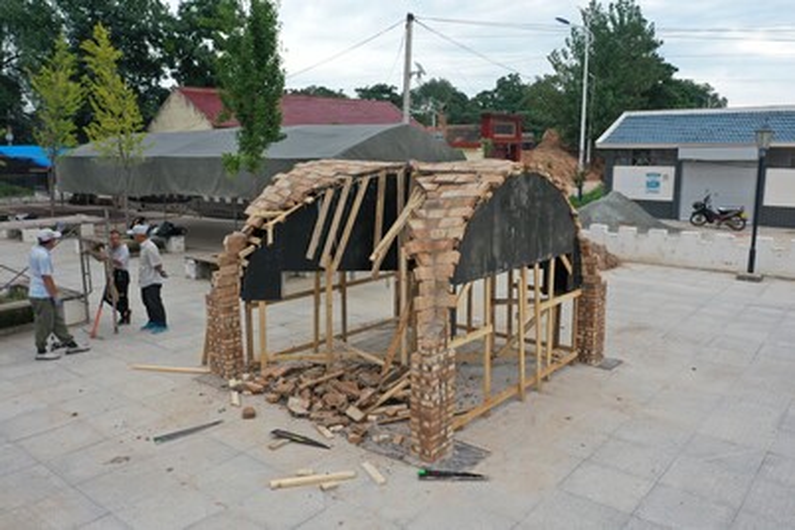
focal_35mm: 28
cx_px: 398
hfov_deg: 65.5
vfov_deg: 46.4
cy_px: 265
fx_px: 618
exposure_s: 1/200
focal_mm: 10.26
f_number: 5
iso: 100
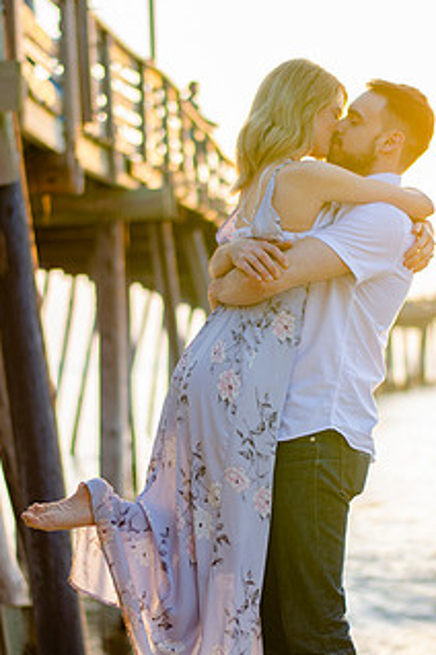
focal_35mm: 106
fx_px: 1926
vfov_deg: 19.3
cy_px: 375
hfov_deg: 12.9
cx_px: 269
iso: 100
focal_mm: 50
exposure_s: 1/320
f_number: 1.8
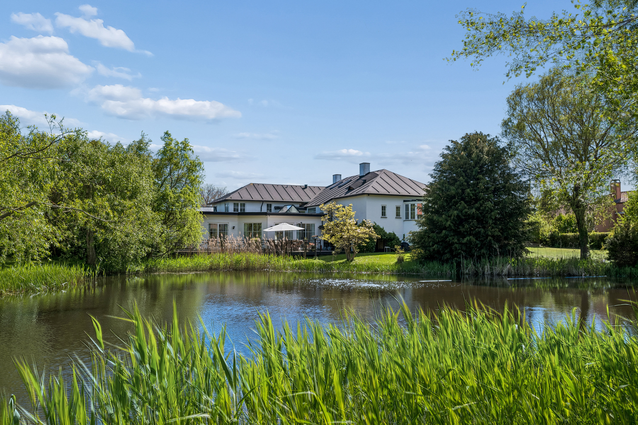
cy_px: 212
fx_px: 532
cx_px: 319
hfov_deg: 61.9
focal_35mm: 30
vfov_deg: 43.6
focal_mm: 30
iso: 100
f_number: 6.3
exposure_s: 1/500
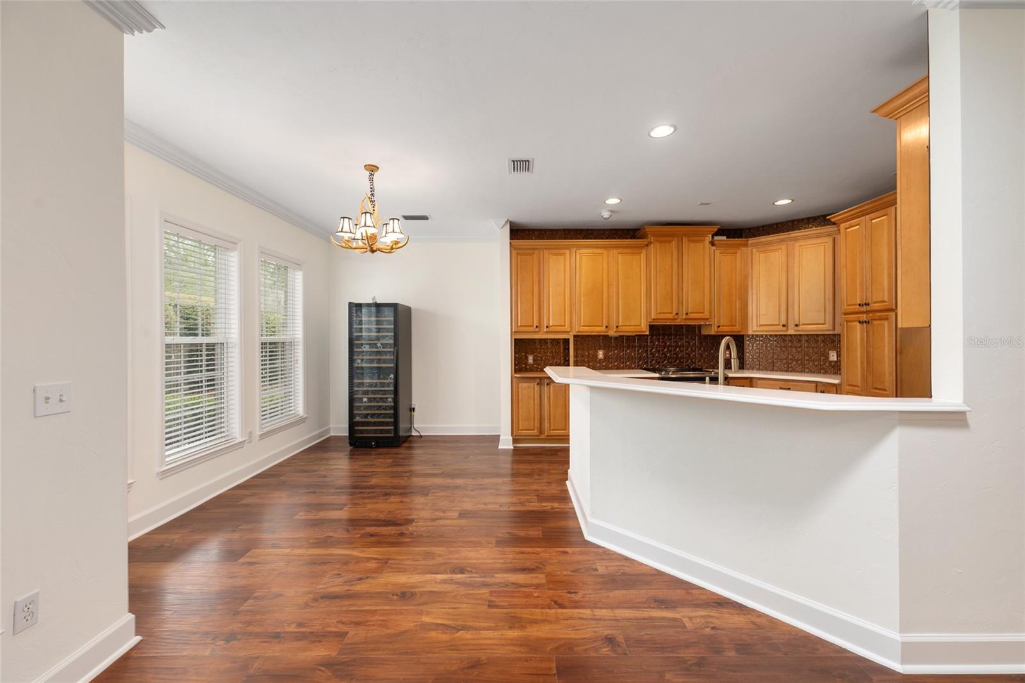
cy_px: 342
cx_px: 512
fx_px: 399
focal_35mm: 14
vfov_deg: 81.2
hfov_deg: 104.3
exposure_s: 1/3
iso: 200
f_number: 7.1
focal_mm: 14
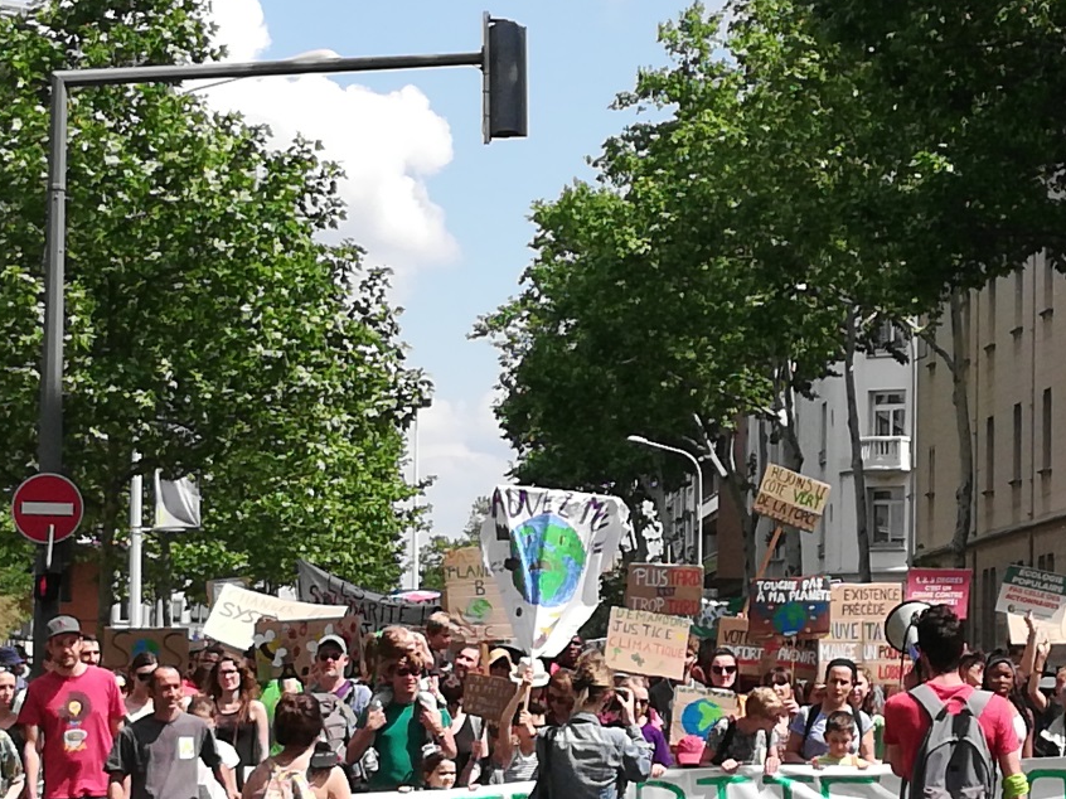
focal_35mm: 112
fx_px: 3448
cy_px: 527
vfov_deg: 13.2
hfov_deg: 17.5
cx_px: 669
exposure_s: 1/828
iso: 50
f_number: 2.2
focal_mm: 3.83
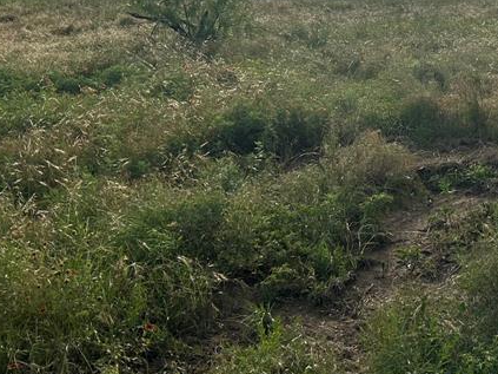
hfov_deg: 29.3
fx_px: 906
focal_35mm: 63
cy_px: 52
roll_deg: -0.8
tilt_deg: -2.3
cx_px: 459
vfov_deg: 22.8
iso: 50
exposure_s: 1/12658
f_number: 1.5
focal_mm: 5.7
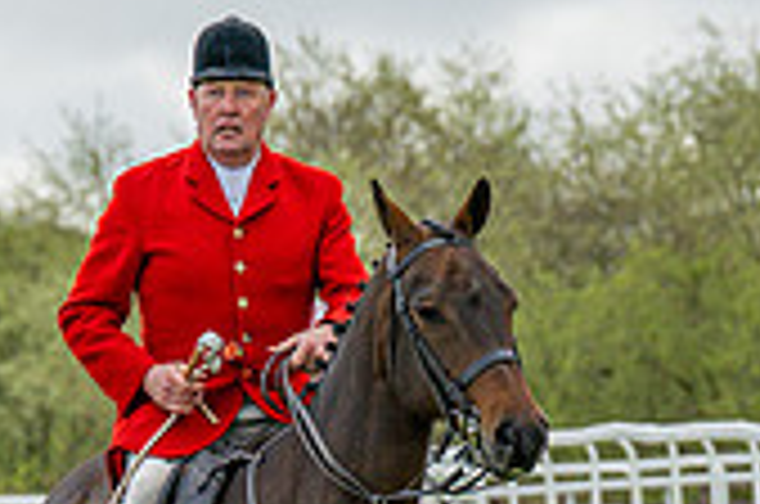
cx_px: 325
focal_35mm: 568
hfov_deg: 3.6
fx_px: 11968
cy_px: 751
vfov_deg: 2.4
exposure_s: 1/2000
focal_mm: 97
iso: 400
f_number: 4
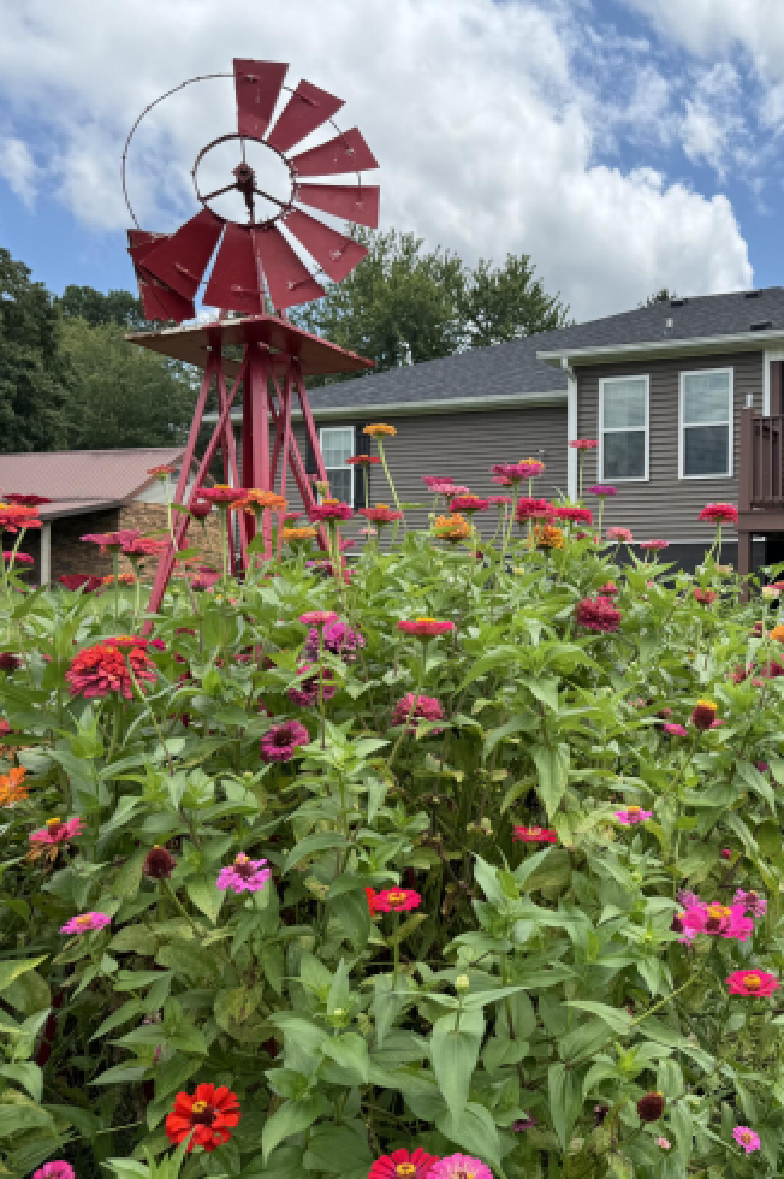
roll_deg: -0.3
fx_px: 1112
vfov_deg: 55.8
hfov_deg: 37.2
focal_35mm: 34
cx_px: 651
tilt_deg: +0.4
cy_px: 594
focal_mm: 6.76
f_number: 1.78
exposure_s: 1/2331
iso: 80
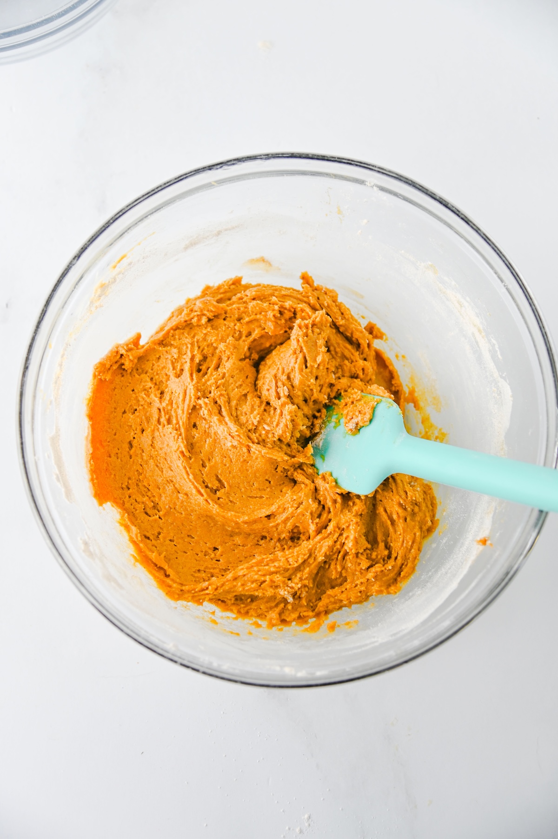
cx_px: 279
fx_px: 1164
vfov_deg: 39.6
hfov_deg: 27.0
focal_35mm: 50
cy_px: 420
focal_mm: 50
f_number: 4
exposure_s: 1/125
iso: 280
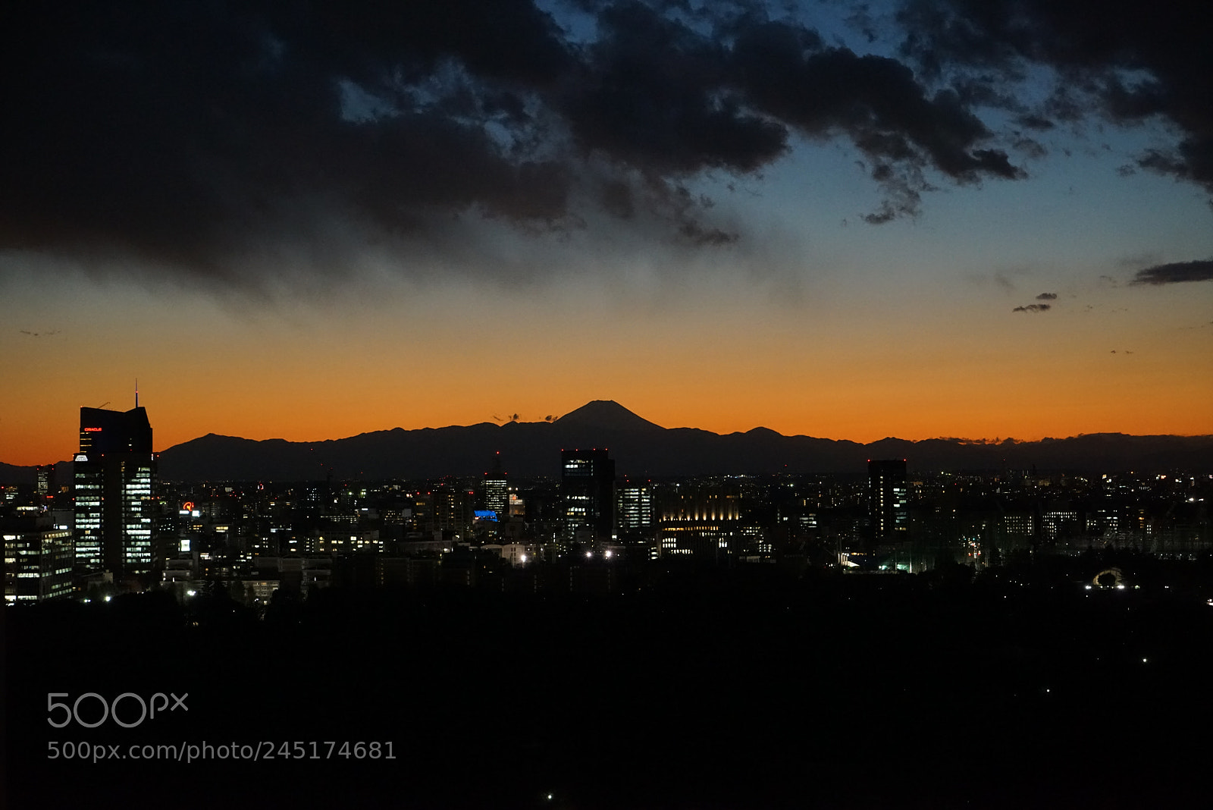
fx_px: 2359
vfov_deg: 19.5
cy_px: 405
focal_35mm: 70
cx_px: 606
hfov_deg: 28.8
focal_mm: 70
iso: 5000
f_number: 5.6
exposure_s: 1/80
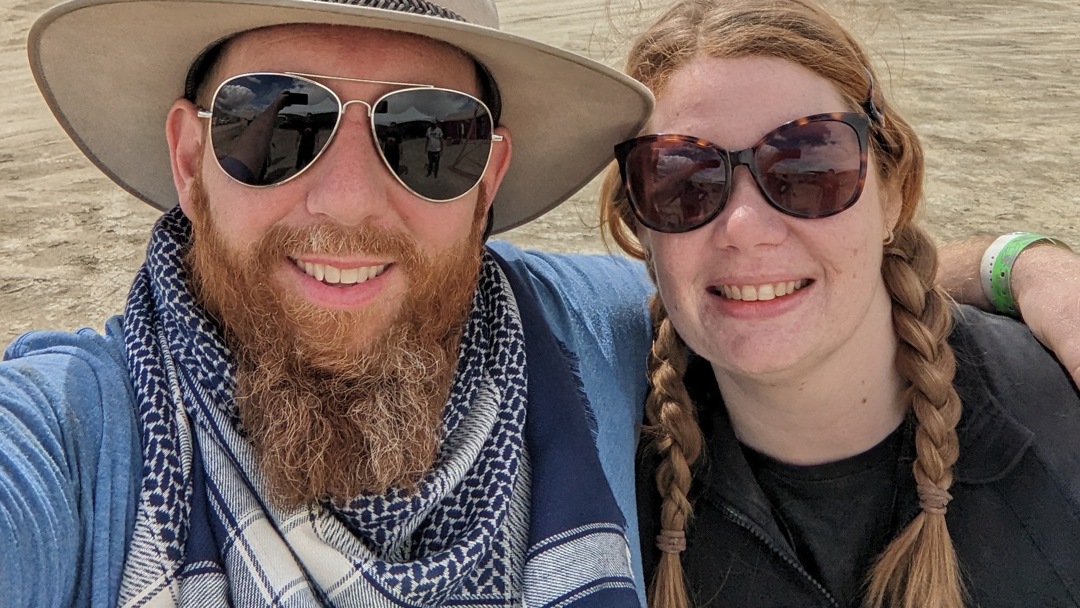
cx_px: 597
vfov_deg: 30.3
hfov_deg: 55.2
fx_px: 1031
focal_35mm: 36
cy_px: -13
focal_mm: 2.47
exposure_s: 1/3521
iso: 46
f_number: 2
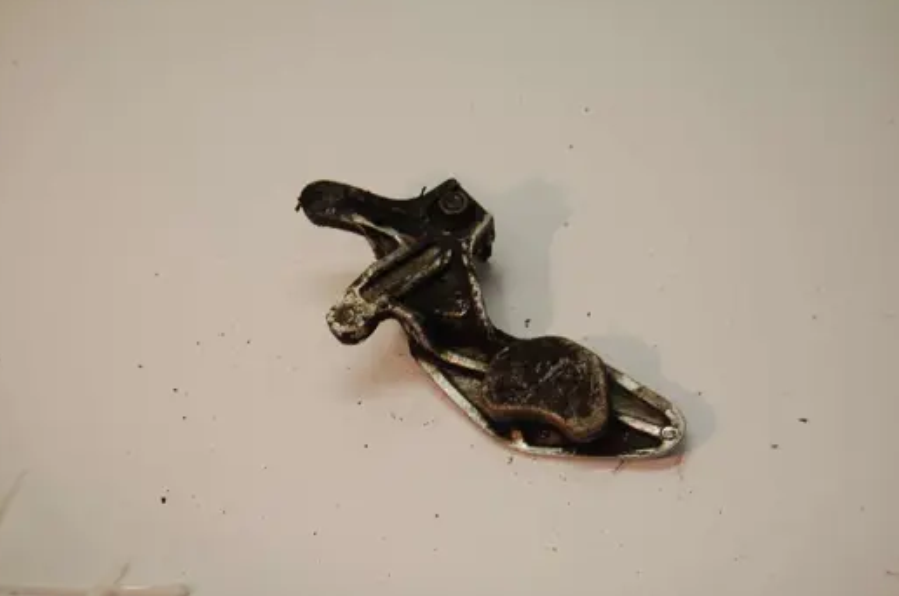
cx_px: 447
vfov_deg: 22.5
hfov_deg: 33.5
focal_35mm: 60
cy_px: 291
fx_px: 1496
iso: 400
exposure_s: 1/100
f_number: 5
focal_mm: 38
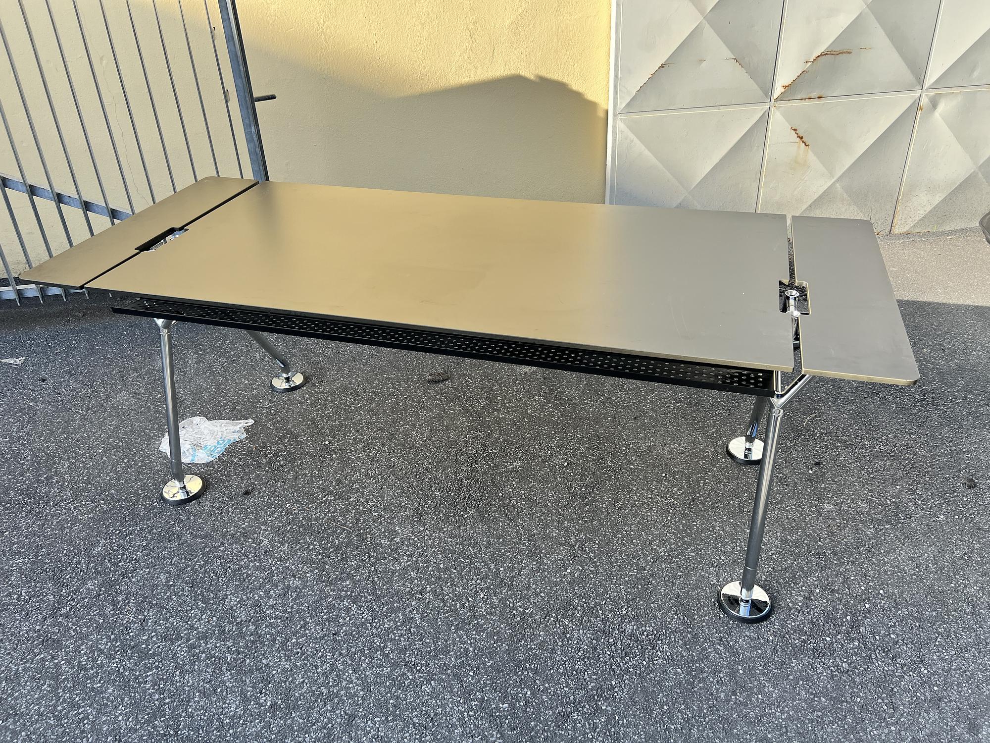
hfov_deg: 67.3
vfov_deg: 53.1
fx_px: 744
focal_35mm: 26
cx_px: 495
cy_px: 372
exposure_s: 1/814
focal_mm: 5.7
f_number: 1.5
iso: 50
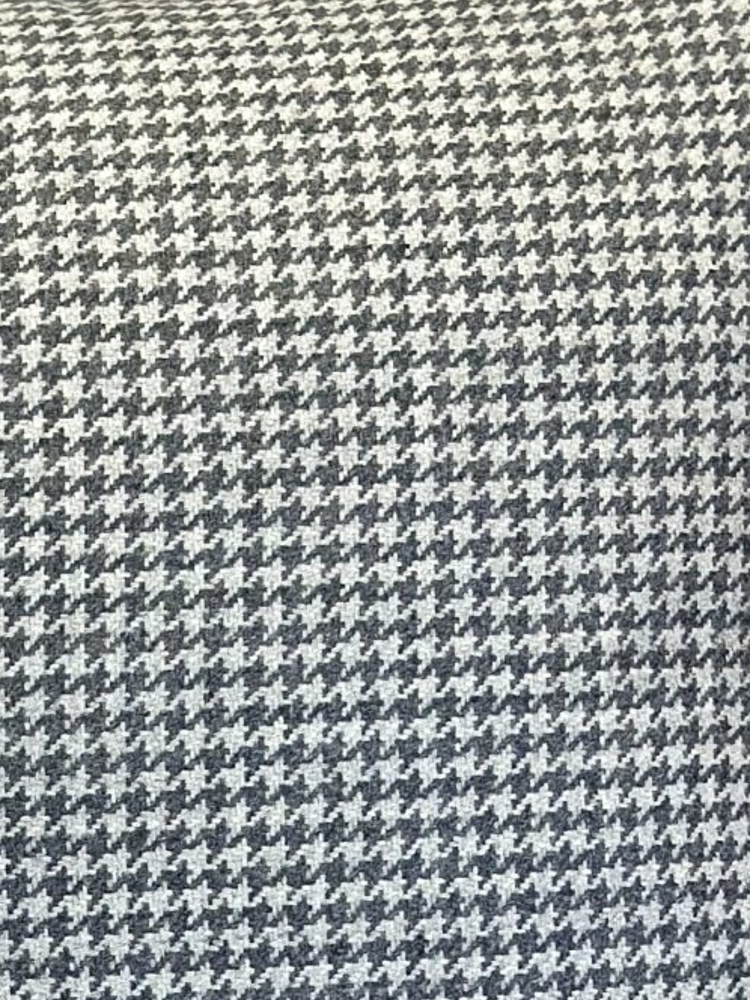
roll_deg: +0.9
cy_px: 994
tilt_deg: -19.5
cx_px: -250
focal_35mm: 185
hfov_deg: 7.9
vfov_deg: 10.6
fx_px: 5344
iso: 100
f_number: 1.78
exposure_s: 1/120
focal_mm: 6.86
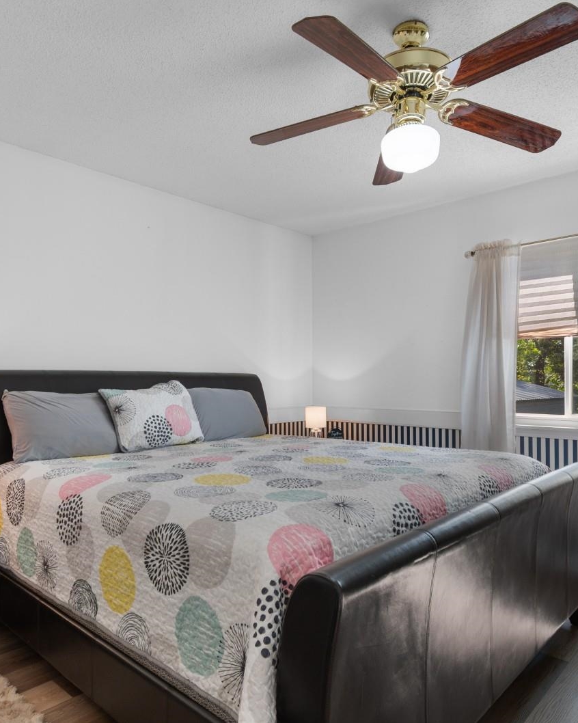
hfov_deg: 60.8
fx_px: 492
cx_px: 305
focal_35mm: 23
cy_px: 368
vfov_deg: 72.6
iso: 100
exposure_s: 1/15
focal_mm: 11
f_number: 4.8
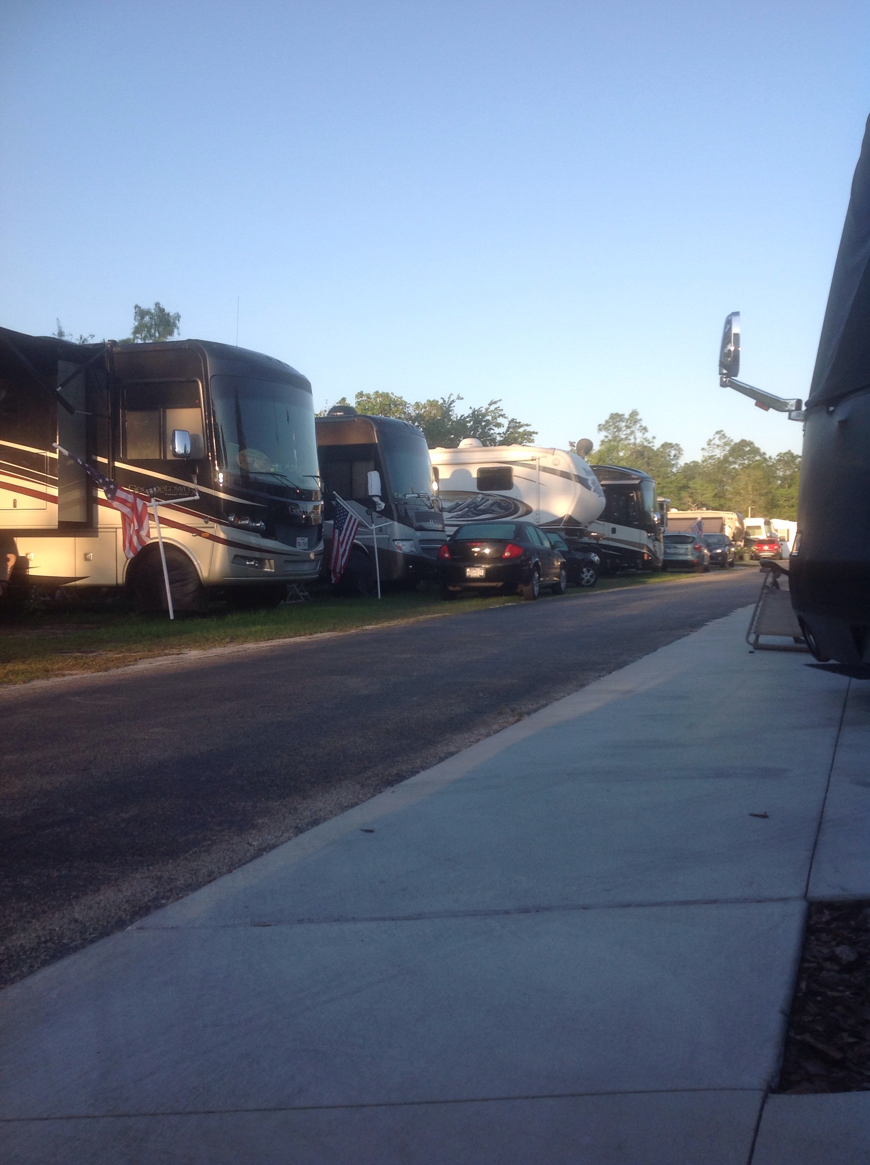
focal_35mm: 35
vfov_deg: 52.7
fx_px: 1176
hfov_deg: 40.6
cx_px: 435
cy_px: 582
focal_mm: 4.28
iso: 50
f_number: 2.4
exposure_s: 1/504
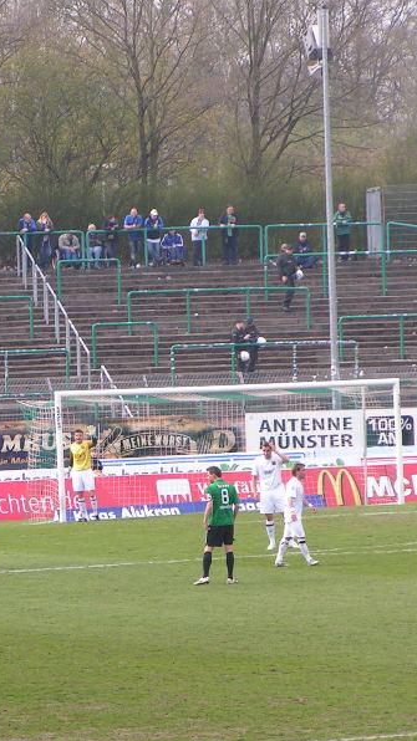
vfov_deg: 7.8
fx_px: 5409
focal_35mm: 275
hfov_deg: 4.4
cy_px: 370
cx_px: 88
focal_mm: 28.8
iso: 50
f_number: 4.5
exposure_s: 1/320
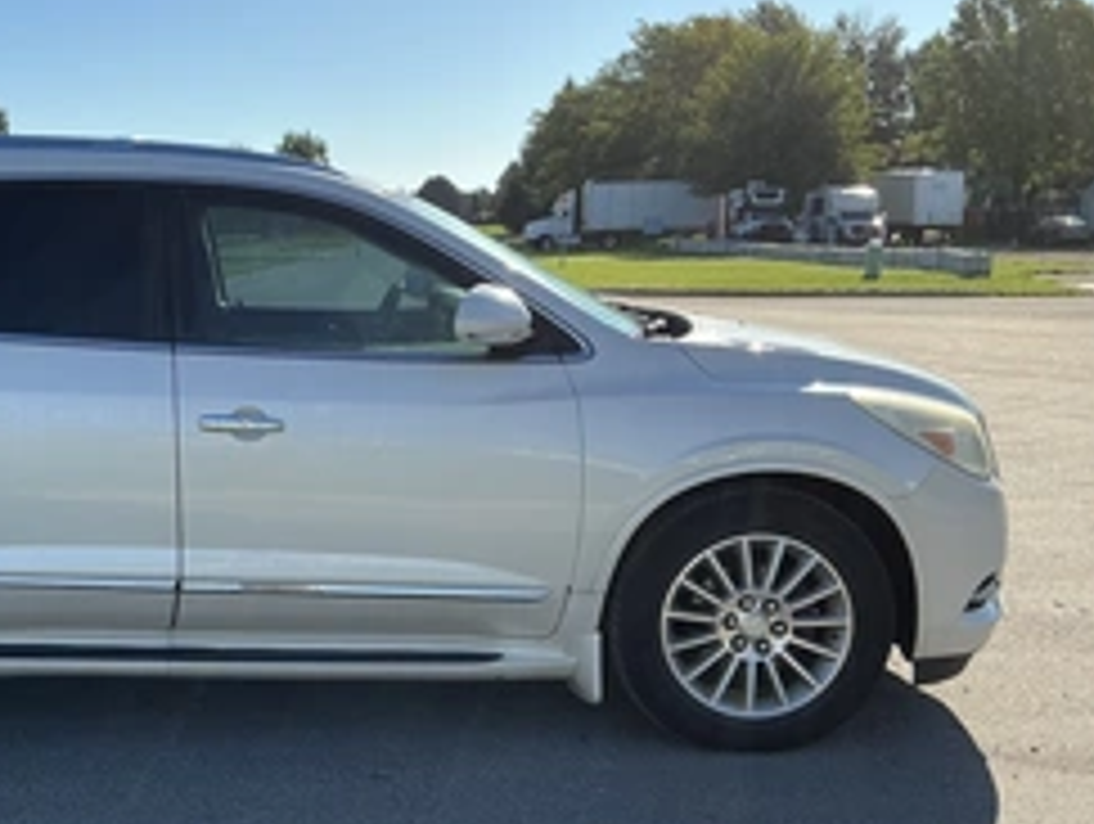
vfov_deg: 31.6
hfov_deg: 39.6
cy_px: 450
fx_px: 1456
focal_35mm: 46
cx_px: 225
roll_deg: +1.3
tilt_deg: -7.3
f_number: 1.8
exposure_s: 1/1730
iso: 25
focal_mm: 3
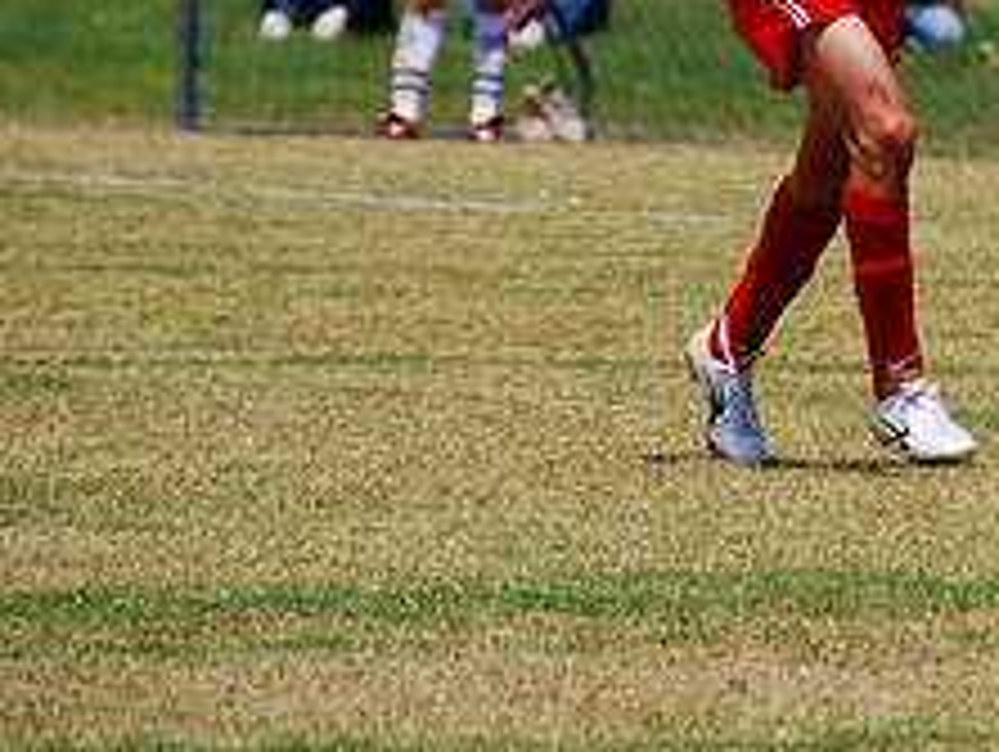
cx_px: 1089
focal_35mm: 640
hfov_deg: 3.1
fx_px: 18490
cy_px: 77
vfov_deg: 2.3
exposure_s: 1/640
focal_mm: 170
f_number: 5.6
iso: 100
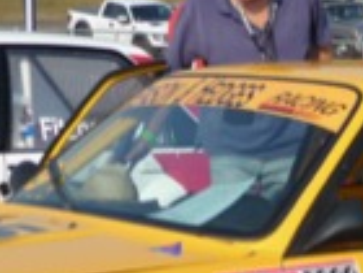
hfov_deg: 10.1
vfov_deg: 7.5
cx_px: 280
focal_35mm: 196
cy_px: 320
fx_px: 2055
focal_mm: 8.5
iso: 100
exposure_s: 1/640
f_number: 4.2
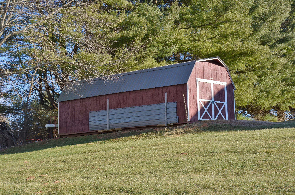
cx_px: 148
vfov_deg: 17.4
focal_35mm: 78
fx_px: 638
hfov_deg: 26.0
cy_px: 98
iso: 160
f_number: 10
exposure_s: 1/200
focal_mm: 52
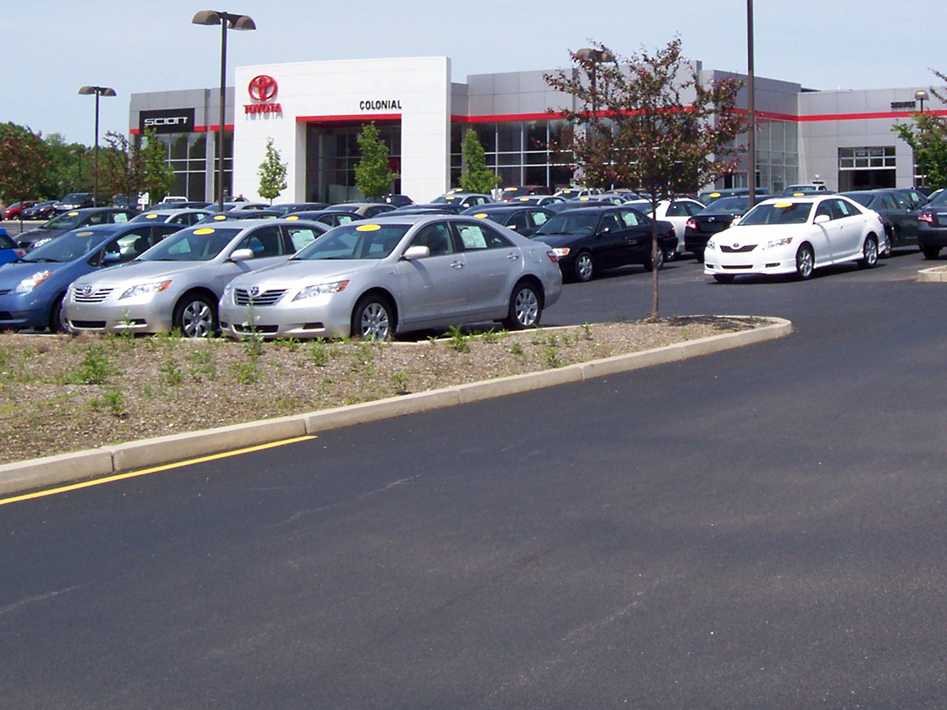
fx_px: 1614
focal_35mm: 59
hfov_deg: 32.6
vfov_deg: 24.2
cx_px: 554
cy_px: 96
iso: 80
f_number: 5.1
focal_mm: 5.6
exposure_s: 1/480
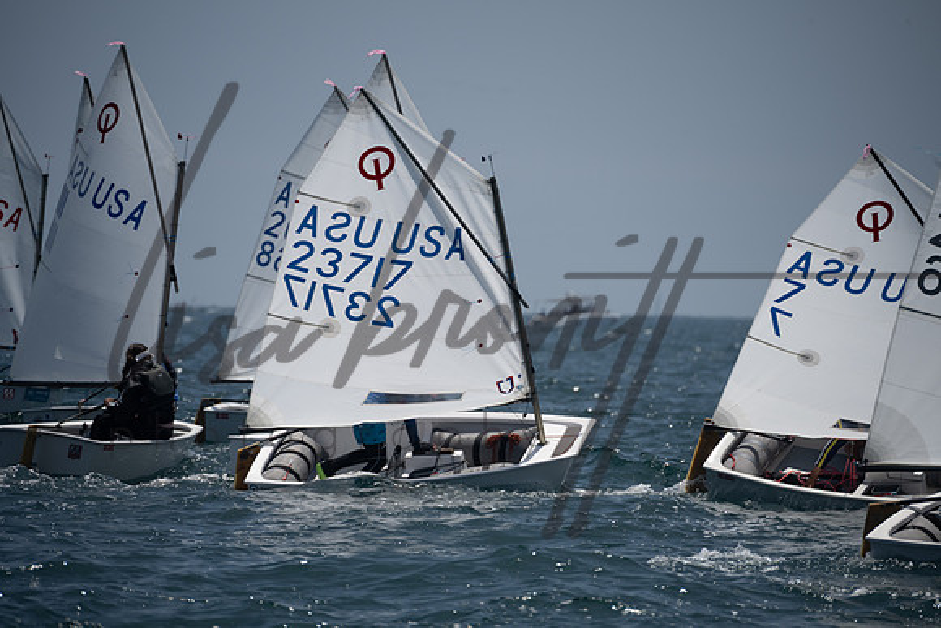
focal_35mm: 350
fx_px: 9150
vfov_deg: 3.9
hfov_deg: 5.9
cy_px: 314
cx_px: 470
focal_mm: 350
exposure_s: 1/1250
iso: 250
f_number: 8
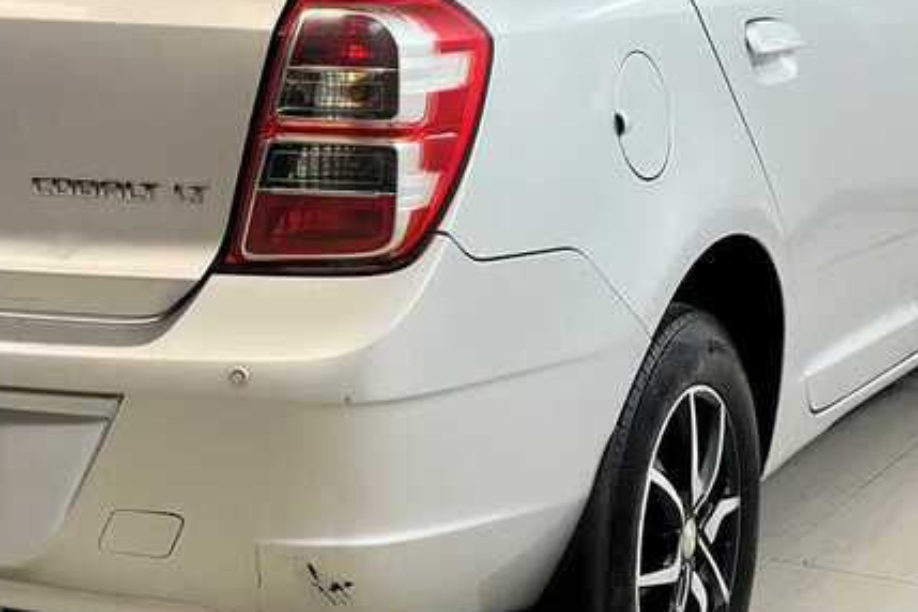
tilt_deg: -9.1
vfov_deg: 14.2
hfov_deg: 21.1
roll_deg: -0.4
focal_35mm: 96
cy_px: 164
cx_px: 257
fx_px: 2448
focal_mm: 6.86
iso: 80
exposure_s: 1/100
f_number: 1.78
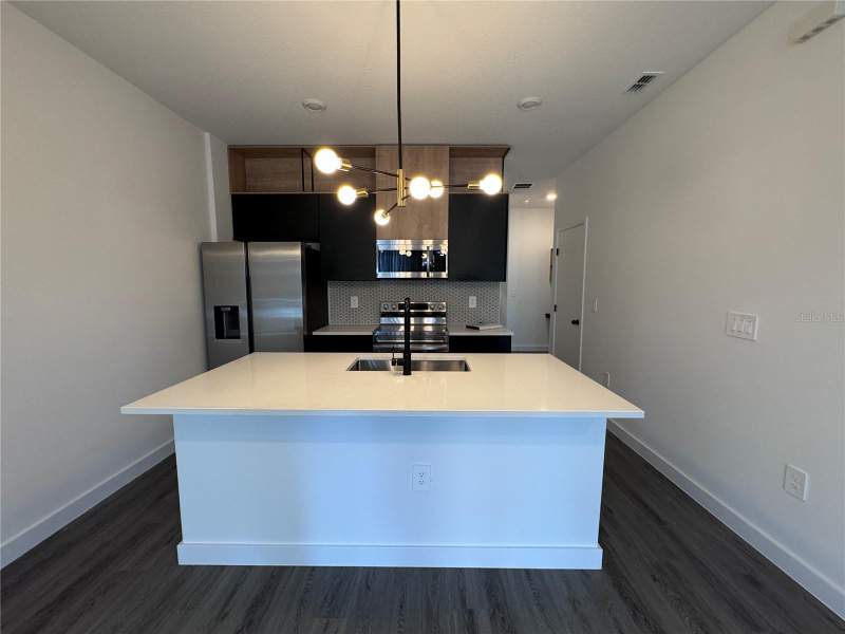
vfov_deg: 85.7
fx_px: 342
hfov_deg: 102.1
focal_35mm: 14
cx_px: 422
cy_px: 317
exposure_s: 1/120
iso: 250
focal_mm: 2.22
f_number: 2.2
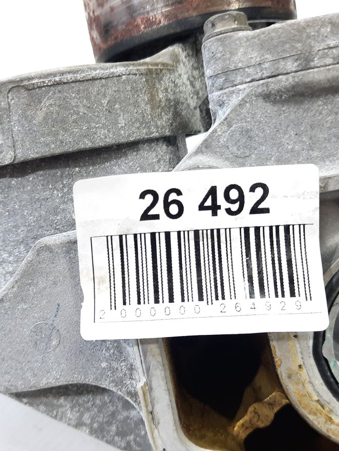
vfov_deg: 53.9
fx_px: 444
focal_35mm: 34
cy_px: 221
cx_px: 152
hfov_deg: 41.8
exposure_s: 1/50
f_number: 2
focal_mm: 4.6
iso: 160
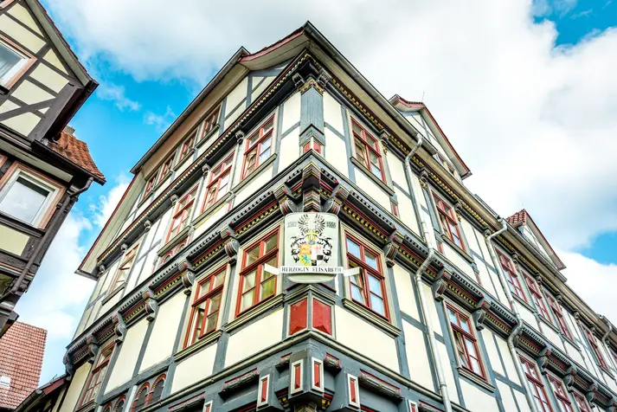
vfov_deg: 53.2
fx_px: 411
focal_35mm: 24
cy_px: 206
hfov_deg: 73.7
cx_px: 308
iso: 320
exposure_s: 1/350
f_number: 9.5
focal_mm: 24
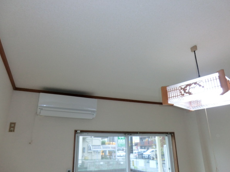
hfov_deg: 67.3
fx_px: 173
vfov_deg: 53.0
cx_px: 118
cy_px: 82
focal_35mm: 26
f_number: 3.2
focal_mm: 4.3
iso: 100
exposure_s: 1/60
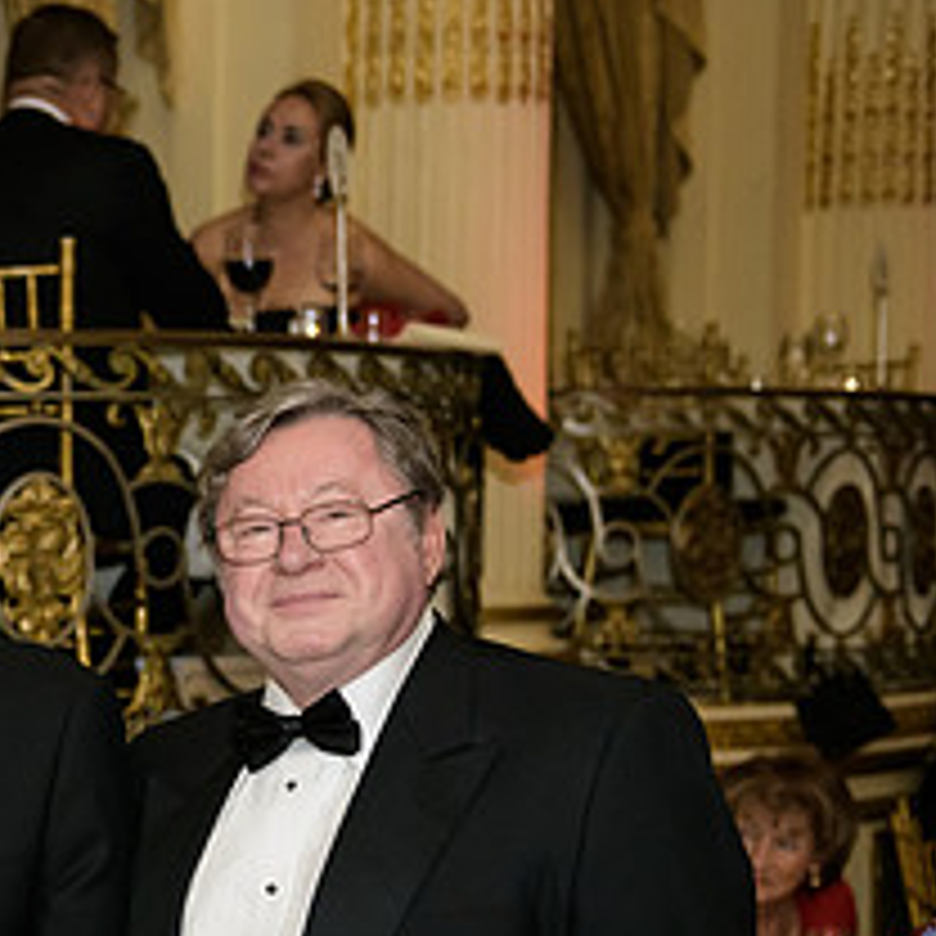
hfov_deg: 17.2
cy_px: 821
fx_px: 2906
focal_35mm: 95
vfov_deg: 18.0
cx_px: -292
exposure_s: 1/125
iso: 1600
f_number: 3.2
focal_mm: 40
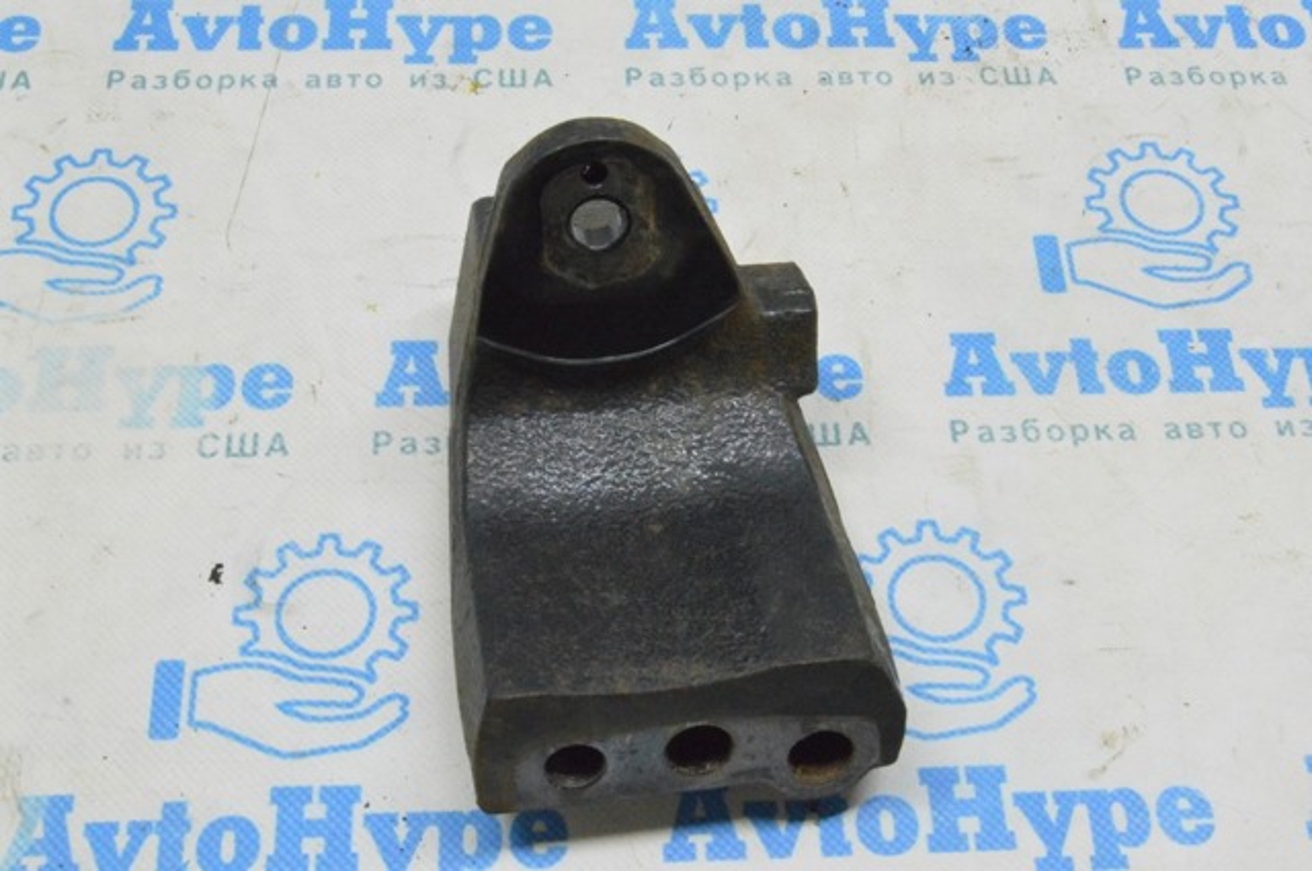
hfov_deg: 38.9
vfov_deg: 26.4
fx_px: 1856
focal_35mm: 51
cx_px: 656
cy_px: 436
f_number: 20
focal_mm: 34
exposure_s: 1/20
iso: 6400
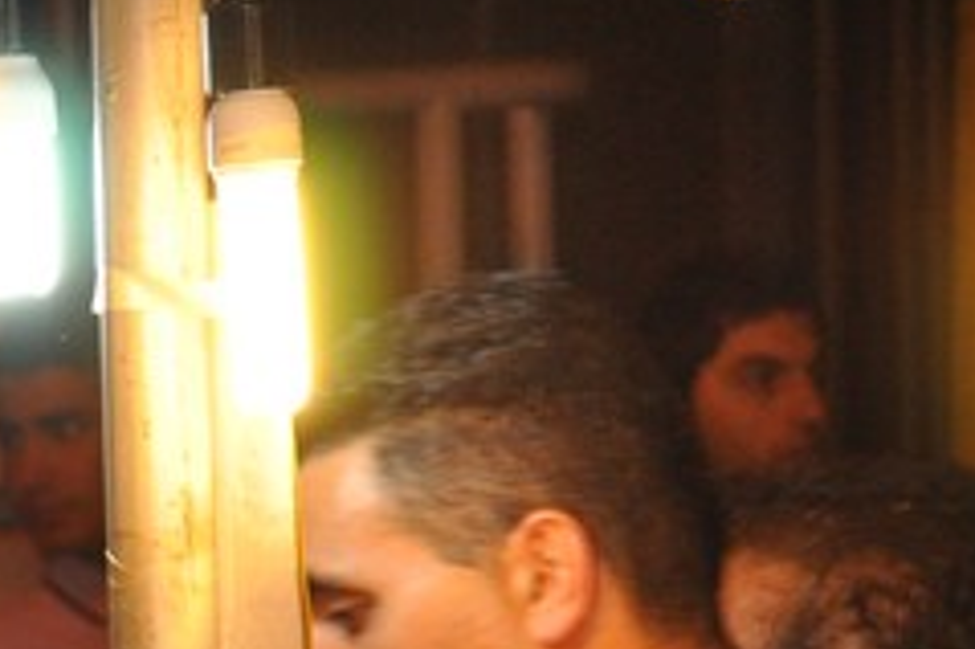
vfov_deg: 3.0
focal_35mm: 450
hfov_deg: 4.6
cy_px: 1347
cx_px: -559
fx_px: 12179
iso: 800
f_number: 5.3
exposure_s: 1/60
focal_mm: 70
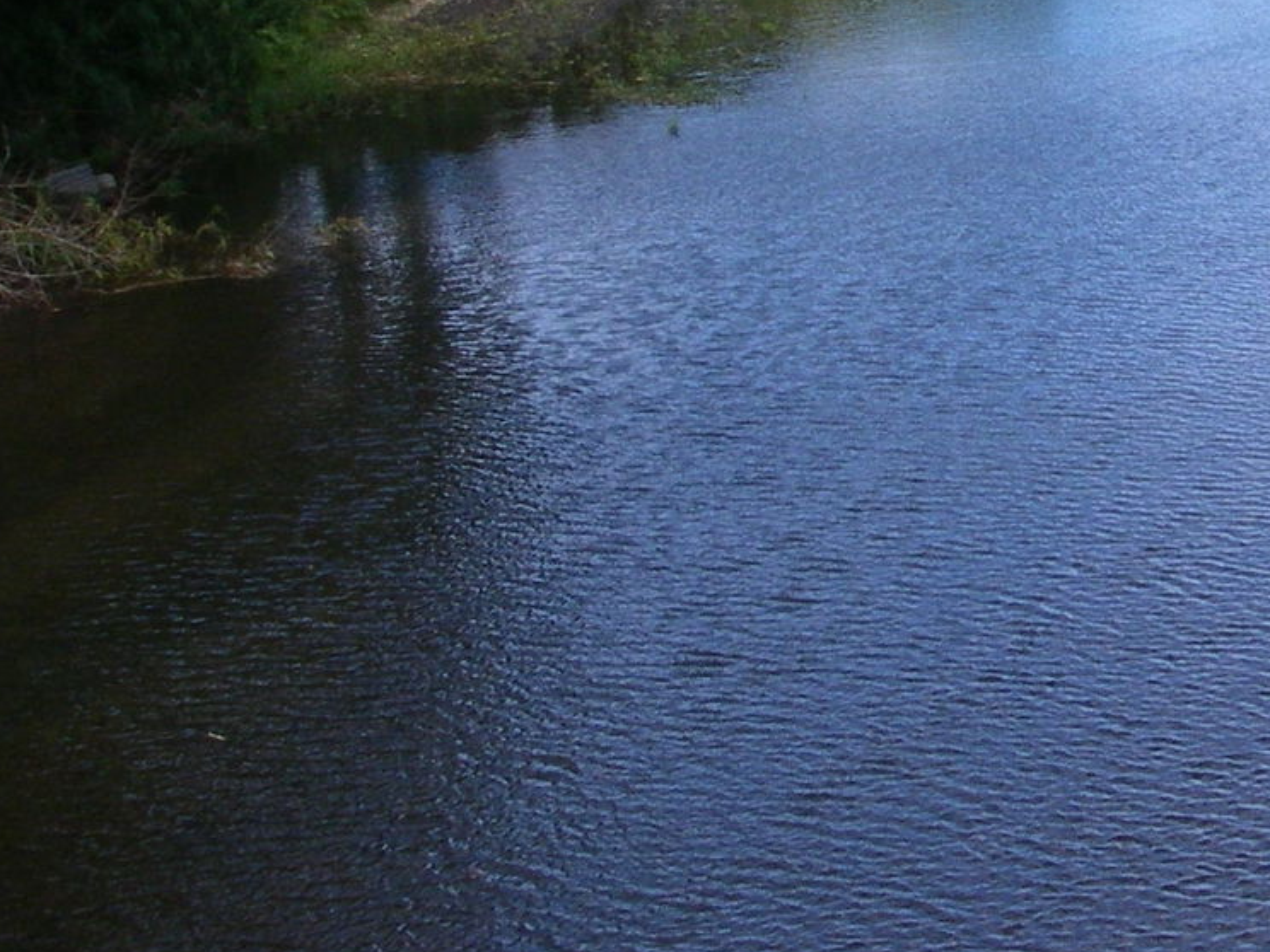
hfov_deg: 19.0
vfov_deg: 14.8
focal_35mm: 98
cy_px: -49
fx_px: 3595
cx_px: 1475
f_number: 6.6
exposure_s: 1/200
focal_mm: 6.3
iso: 100
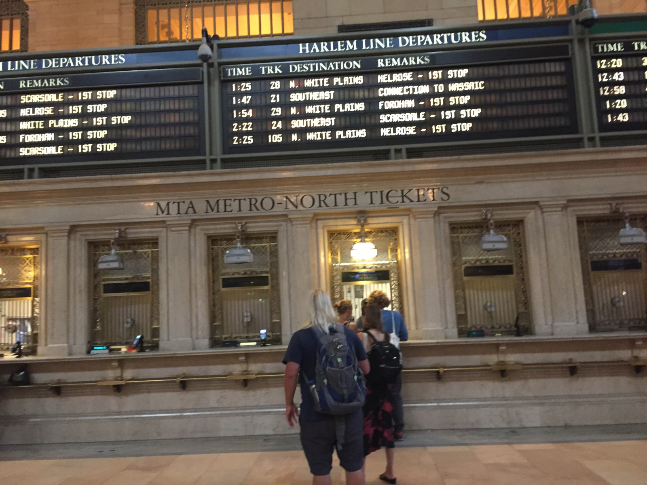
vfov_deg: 48.2
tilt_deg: +7.2
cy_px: 242
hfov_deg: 61.7
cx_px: 324
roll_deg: +2.2
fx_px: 542
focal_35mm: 29
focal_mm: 4.15
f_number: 2.2
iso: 250
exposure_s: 1/20
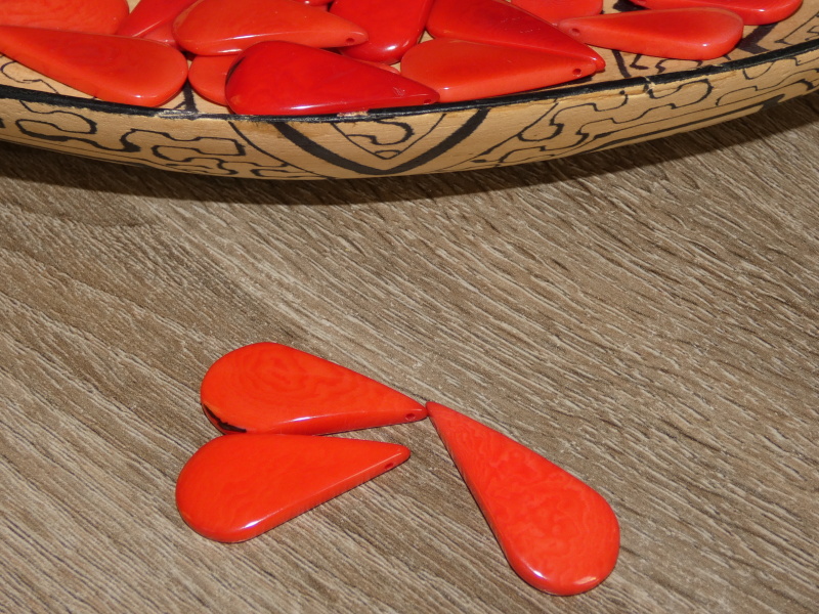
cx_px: 410
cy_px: 307
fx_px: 1088
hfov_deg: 41.2
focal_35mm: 46
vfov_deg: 31.5
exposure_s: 1/60
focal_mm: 8.2
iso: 100
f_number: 3.8
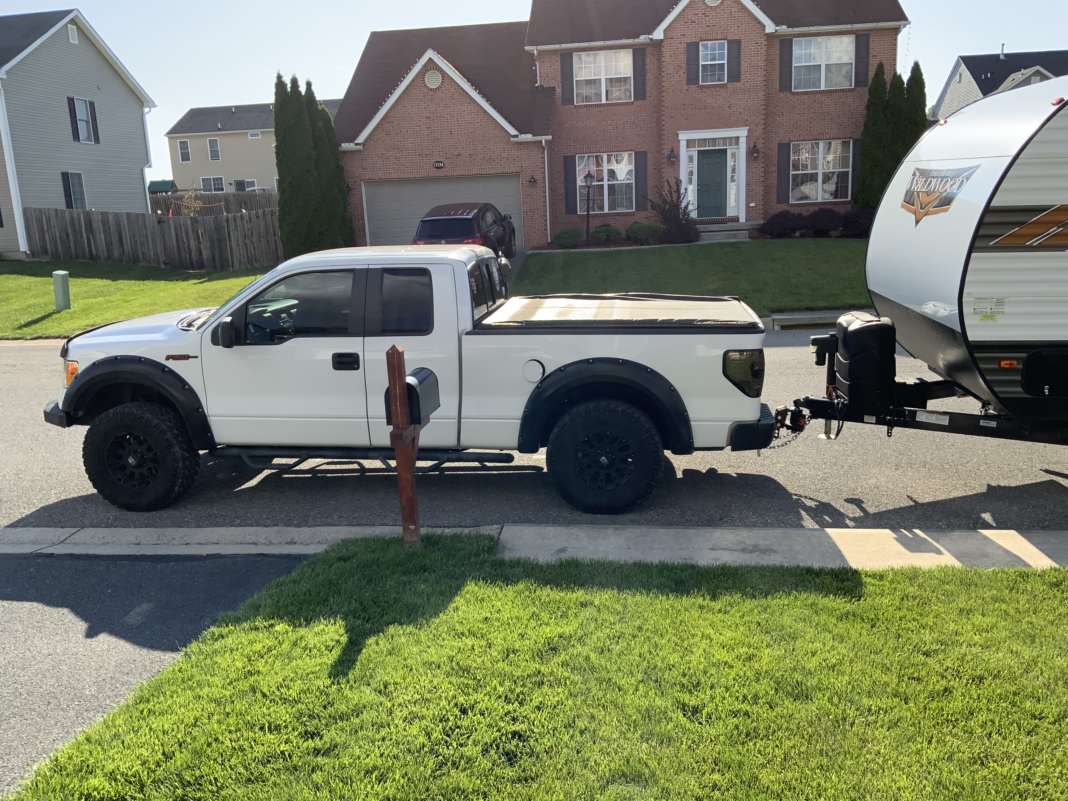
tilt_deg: -11.6
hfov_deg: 61.7
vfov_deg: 48.2
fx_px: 895
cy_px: 400
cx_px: 534
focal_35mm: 29
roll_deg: +1.8
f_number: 1.8
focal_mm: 3
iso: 16
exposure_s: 1/749
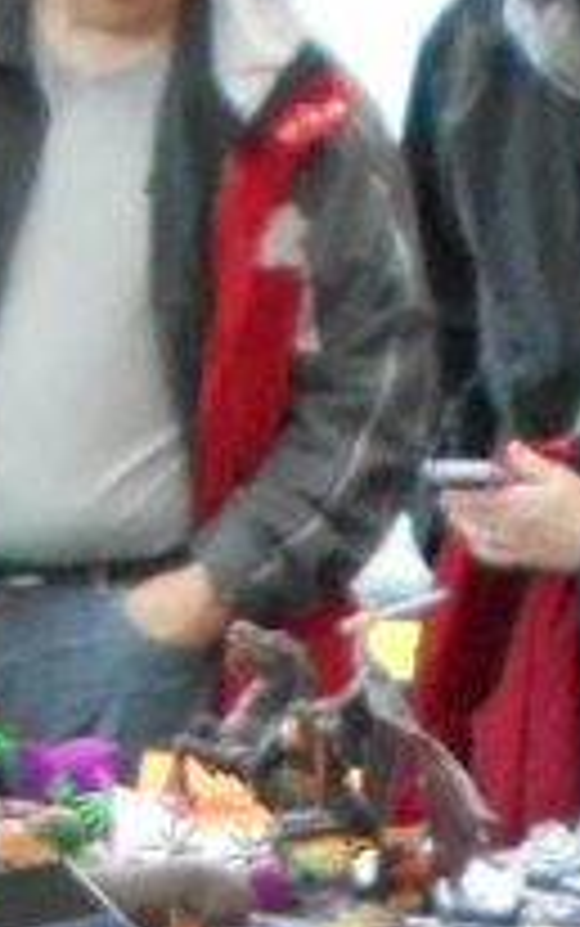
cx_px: 148
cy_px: 2601
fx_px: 5405
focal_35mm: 214
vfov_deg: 8.5
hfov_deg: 6.1
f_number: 3.2
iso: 400
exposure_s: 1/30
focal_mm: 4.6
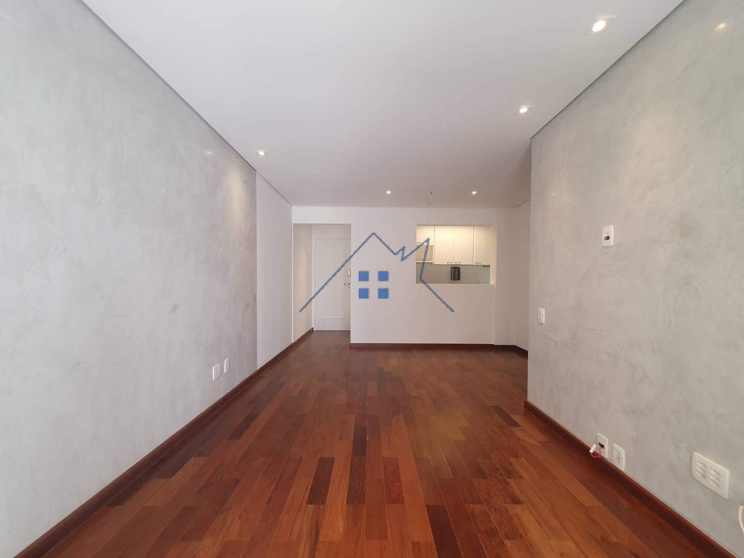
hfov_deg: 106.2
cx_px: 372
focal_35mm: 13
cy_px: 279
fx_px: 279
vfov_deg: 89.9
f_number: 2.2
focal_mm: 1.8
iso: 100
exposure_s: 1/60
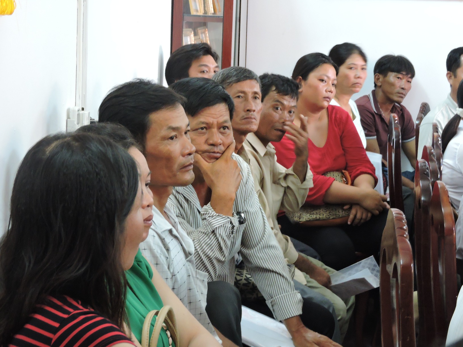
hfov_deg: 18.7
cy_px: 174
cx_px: 232
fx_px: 1404
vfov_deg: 14.1
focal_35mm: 105
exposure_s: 1/13
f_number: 4.8
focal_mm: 18.8
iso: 800
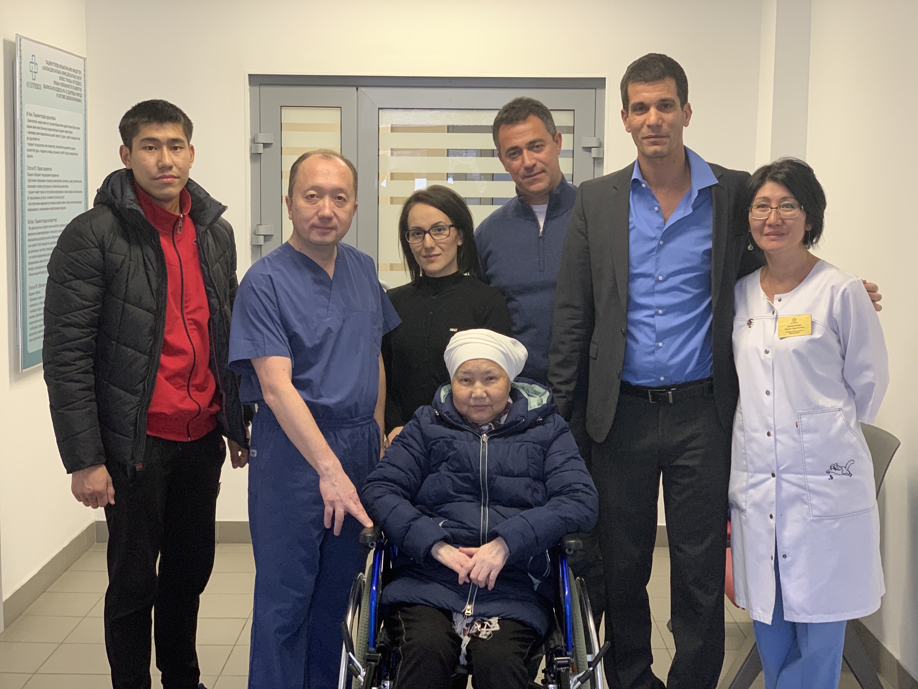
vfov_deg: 28.0
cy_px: 344
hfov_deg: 36.8
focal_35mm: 52
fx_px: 1379
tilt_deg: -5.1
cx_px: 459
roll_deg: -1.3
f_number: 2.4
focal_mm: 6
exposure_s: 1/50
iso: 160
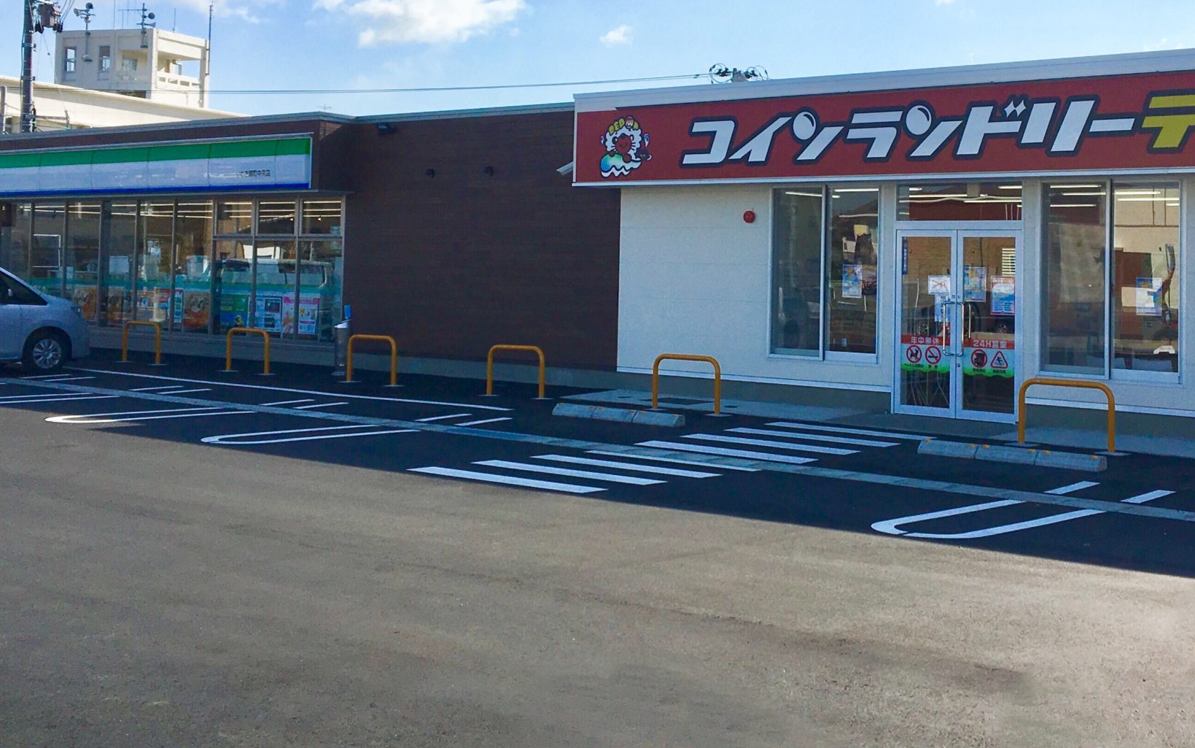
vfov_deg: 26.6
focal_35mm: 48
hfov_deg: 41.5
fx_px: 1564
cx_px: 758
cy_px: 212
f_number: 2.2
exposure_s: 1/2653
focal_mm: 4.15
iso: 25
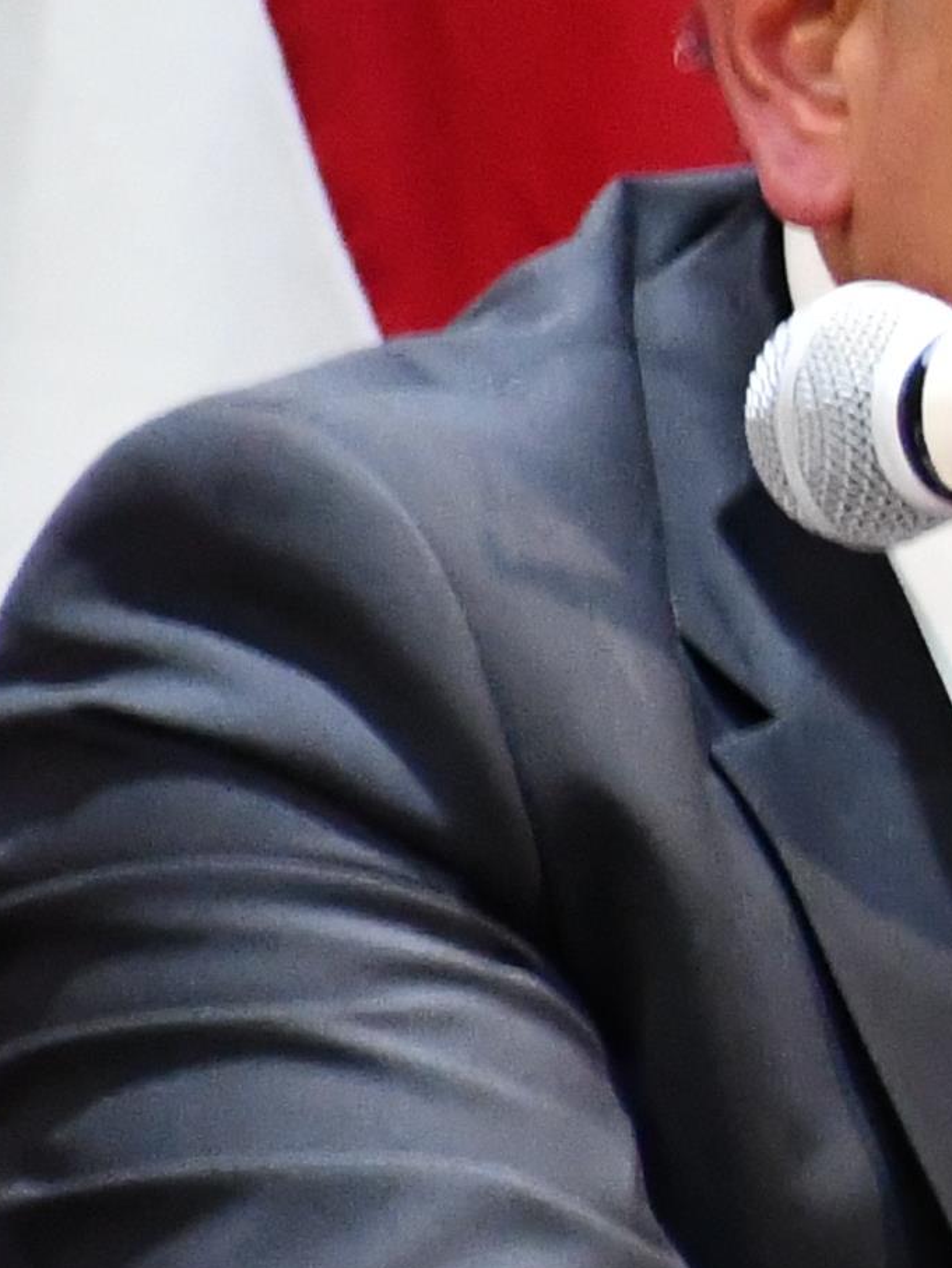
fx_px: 32429
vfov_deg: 2.2
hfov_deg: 1.7
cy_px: 302
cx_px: 3050
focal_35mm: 885
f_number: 5.6
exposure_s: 1/60
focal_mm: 100
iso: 4000
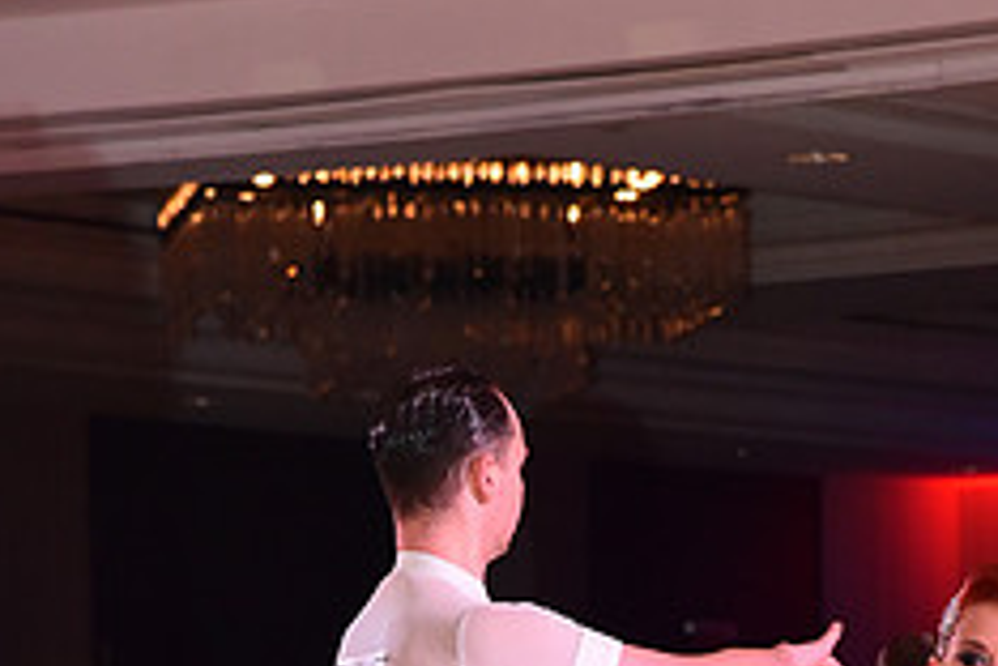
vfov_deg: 5.6
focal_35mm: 243
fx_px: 6736
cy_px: 1119
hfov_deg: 8.5
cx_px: 642
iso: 2500
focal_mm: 98
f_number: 5.6
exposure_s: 1/320
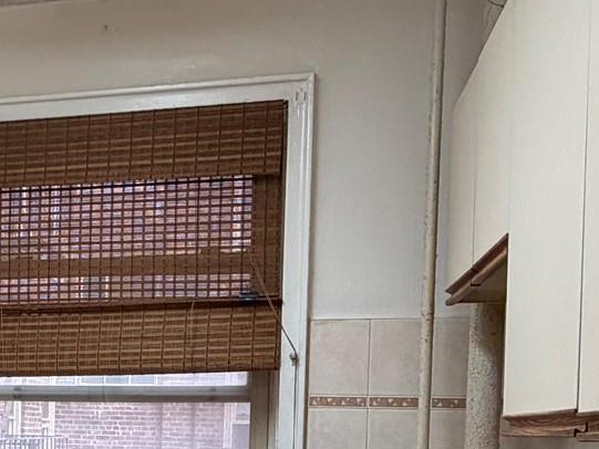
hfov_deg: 33.8
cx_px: 35
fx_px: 917
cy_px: 456
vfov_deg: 26.0
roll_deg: -1.4
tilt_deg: -1.7
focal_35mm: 53
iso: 200
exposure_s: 1/60
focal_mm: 2.22
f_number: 2.2
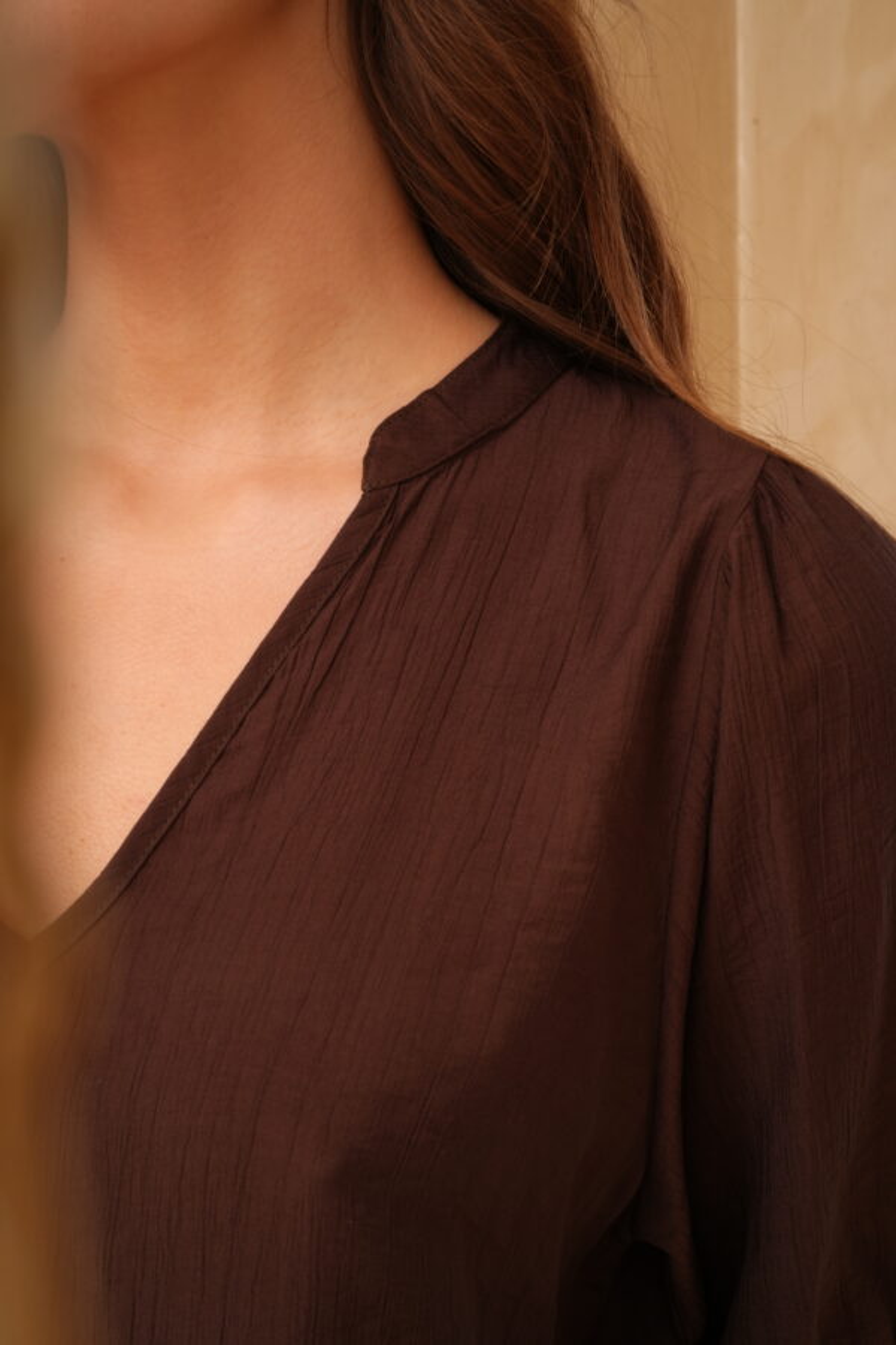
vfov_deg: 39.6
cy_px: 672
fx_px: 1867
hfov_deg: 27.0
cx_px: 448
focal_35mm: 50
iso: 640
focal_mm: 50
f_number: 14
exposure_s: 1/125
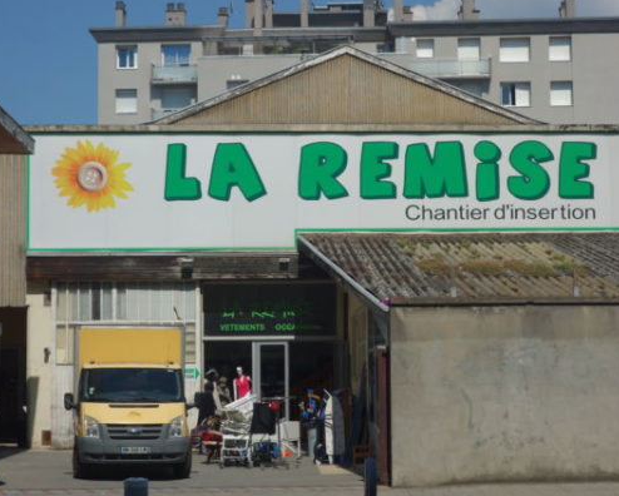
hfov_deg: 23.3
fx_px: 1503
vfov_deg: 18.7
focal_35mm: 82
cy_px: 247
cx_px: 328
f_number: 6.3
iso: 125
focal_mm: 26.89
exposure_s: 1/800
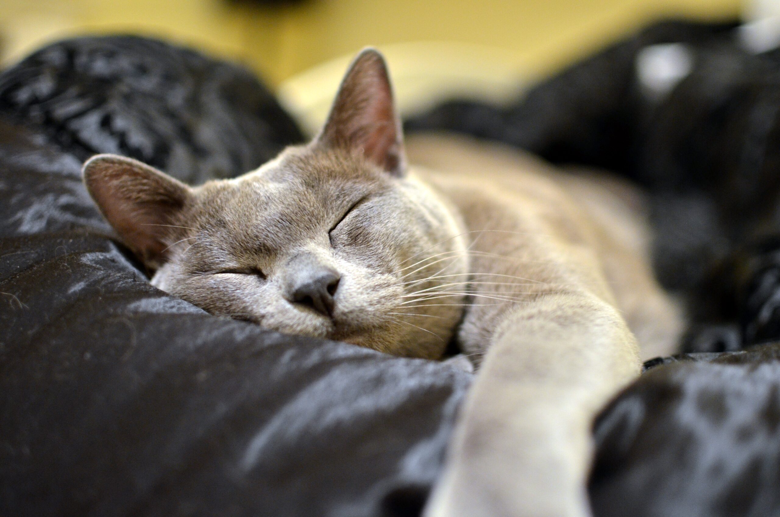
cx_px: 390
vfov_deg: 25.6
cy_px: 258
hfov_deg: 37.9
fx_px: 1135
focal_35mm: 52
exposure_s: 1/20
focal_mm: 35
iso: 800
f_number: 1.8
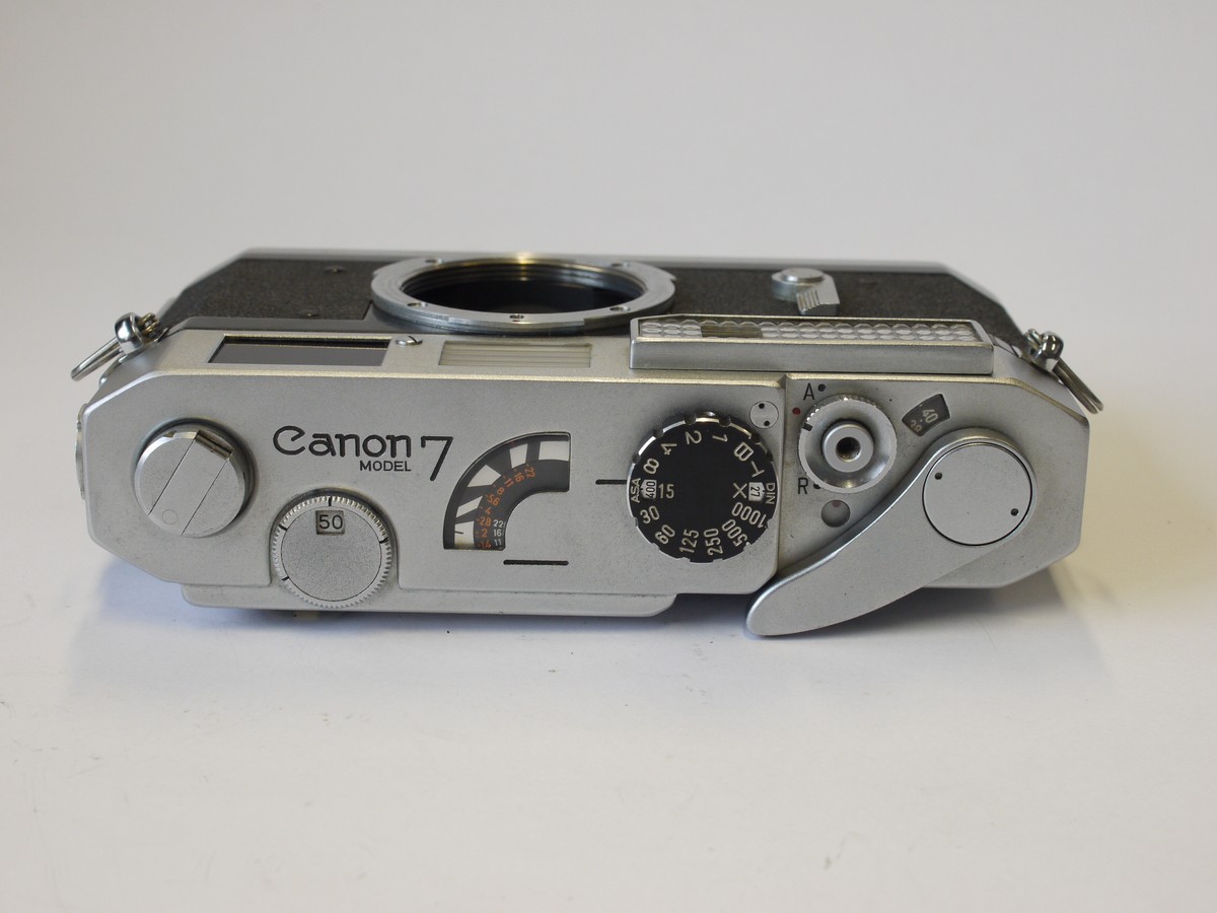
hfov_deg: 32.2
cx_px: 608
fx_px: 2109
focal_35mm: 60
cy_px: 456
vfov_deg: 24.4
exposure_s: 1/40
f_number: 8
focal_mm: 30
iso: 400
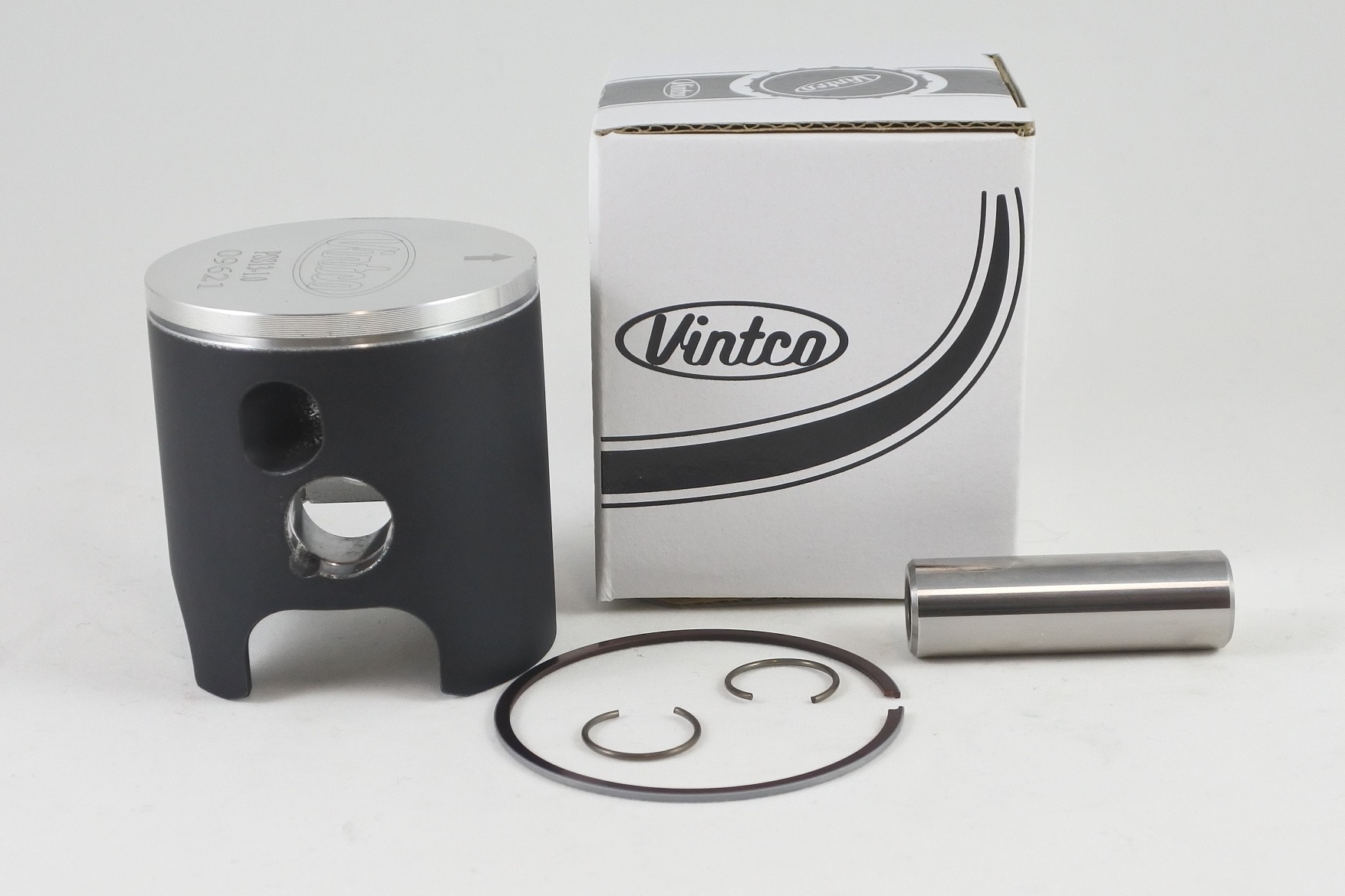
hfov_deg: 51.9
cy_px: 448
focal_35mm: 37
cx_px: 672
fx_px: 1382
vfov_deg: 35.9
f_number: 4
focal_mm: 14
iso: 400
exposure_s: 1/125
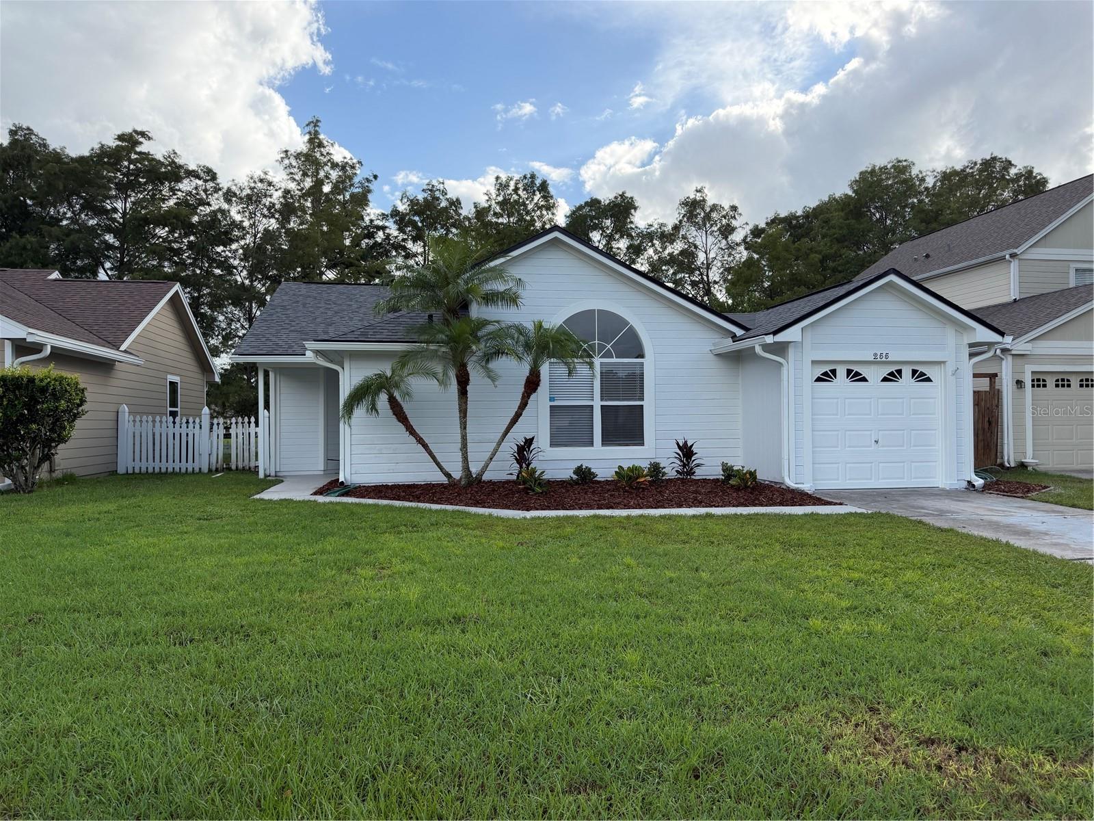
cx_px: 547
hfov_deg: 71.6
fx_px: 758
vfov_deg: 56.8
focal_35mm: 24
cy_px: 410
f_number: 1.78
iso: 100
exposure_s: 1/3759
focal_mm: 6.76
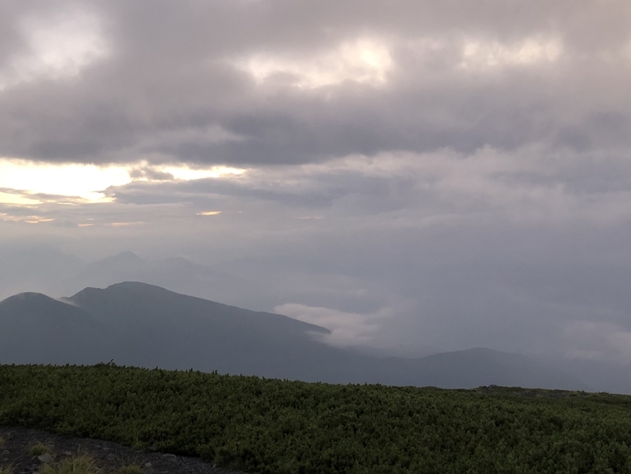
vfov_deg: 35.1
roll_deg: +1.5
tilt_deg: -1.7
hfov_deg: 45.8
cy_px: 259
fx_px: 747
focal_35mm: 41
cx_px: 327
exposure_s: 1/17
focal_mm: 3.99
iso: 40
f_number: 1.8
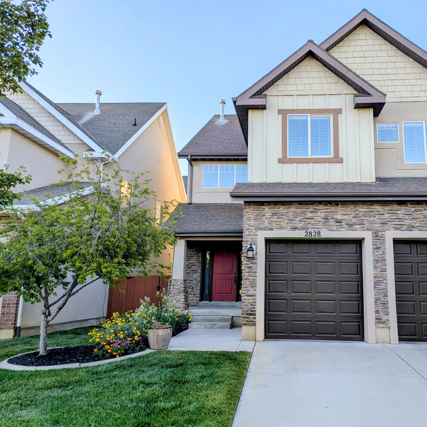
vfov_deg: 55.6
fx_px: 405
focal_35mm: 29
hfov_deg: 54.9
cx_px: 271
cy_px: 214
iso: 47
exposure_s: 1/612
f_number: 1.85
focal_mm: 6.81
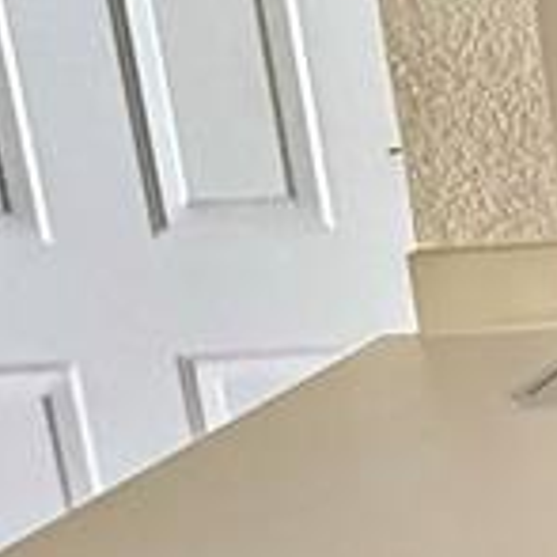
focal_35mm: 86
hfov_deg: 12.6
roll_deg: +1.3
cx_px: 1512
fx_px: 1566
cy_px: 117
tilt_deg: -10.3
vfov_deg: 20.0
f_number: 2.2
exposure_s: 1/60
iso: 800
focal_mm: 2.22
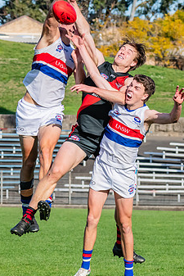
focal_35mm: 464
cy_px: 140
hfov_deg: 3.0
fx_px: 3553
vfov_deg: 4.4
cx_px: 93
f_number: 10
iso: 800
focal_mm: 180
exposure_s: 1/1600
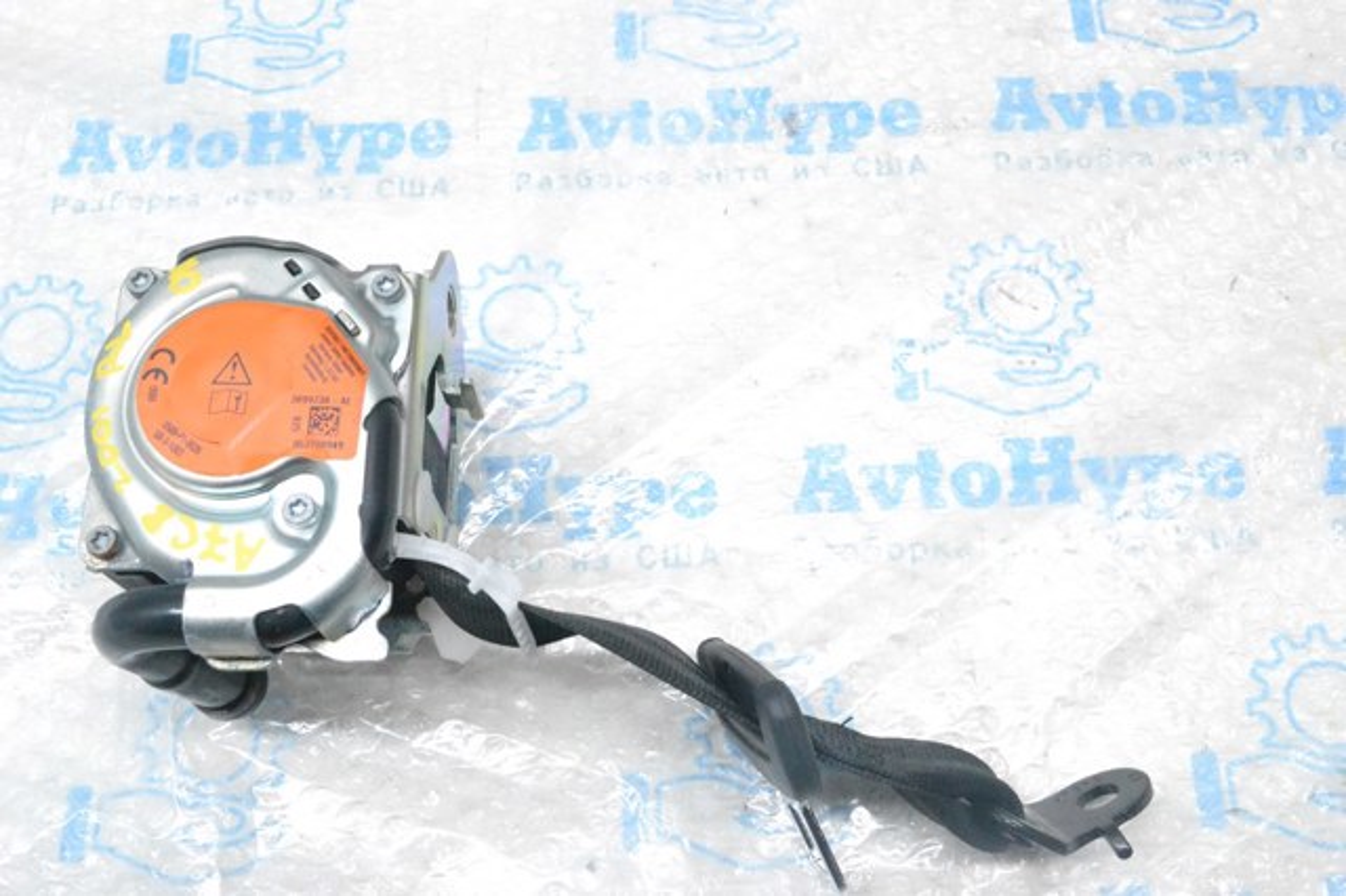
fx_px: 1457
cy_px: 448
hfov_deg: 49.6
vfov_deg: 34.2
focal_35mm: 39
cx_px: 673
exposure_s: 1/125
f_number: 10
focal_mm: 26
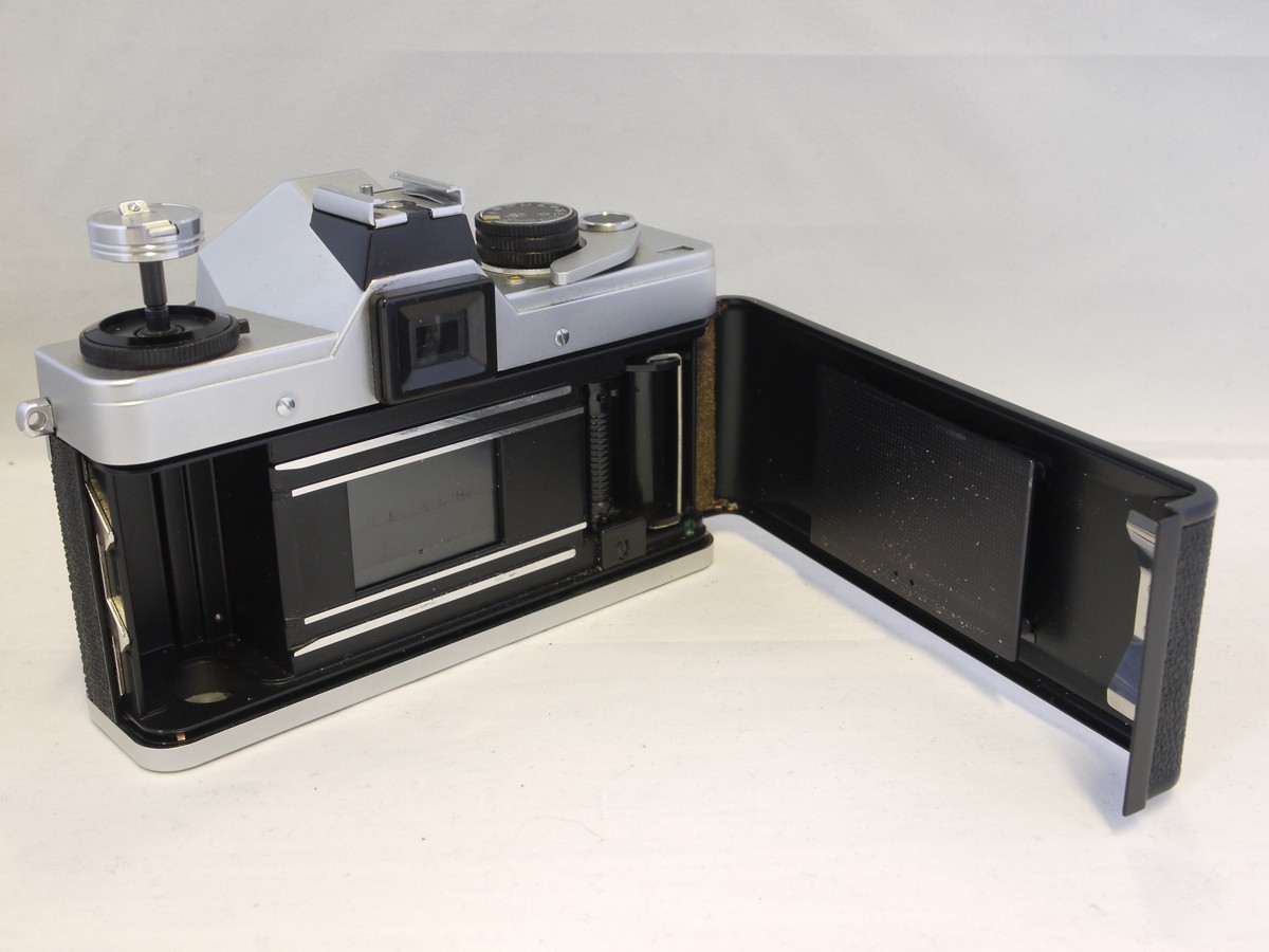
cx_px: 634
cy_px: 476
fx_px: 1613
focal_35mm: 44
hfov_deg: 42.9
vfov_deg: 32.9
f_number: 8
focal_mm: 22
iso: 400
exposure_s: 1/10
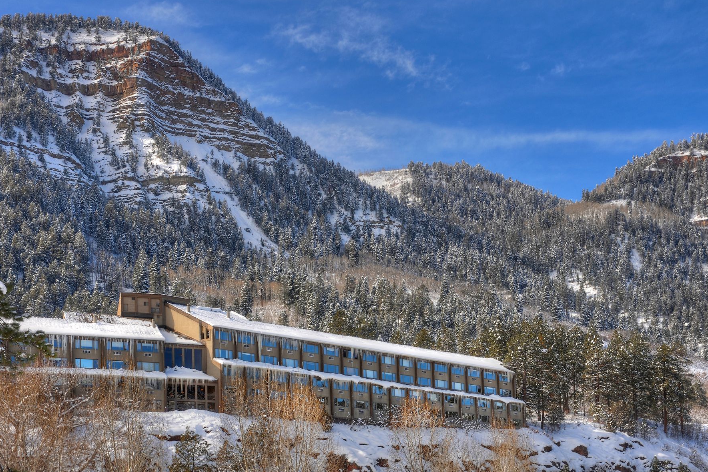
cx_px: 358
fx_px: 1140
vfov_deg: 23.4
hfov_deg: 34.5
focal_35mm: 58
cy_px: 238
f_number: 8
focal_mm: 38
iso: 200
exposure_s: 1/640
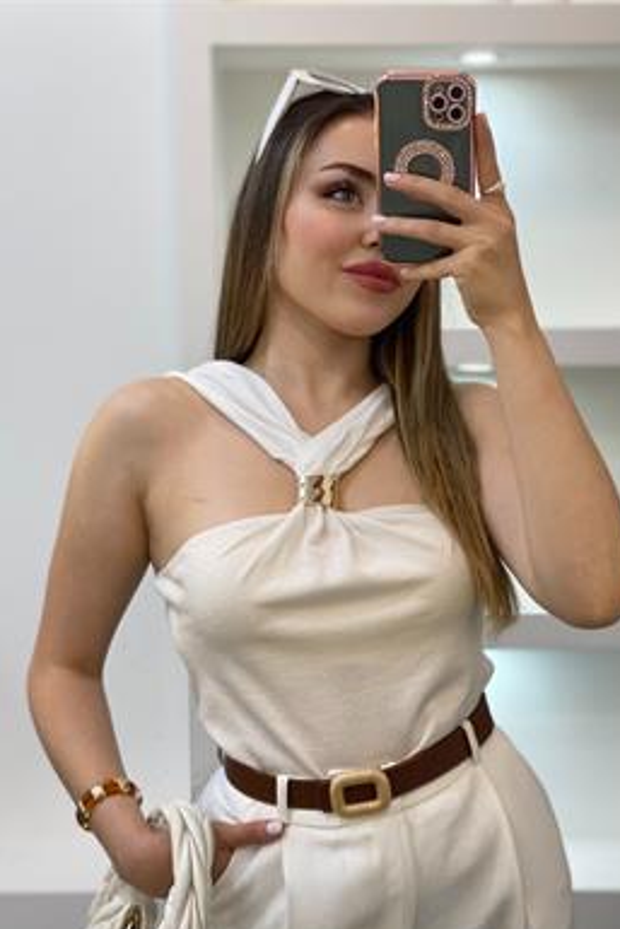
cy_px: 496
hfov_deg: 23.4
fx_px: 1497
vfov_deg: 34.5
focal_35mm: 58
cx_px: 331
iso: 80
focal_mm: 6
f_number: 2
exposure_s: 1/100
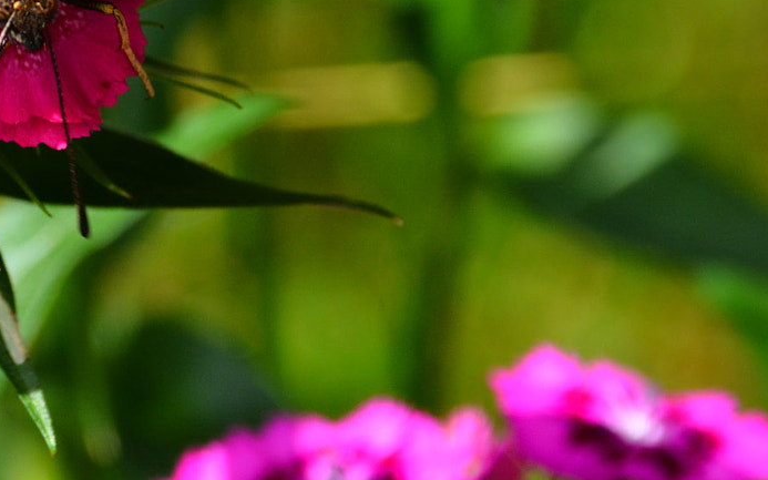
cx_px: -64
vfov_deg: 1.5
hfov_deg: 2.4
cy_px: -109
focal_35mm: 882
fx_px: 18459
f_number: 13
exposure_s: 1/250
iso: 320
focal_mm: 250
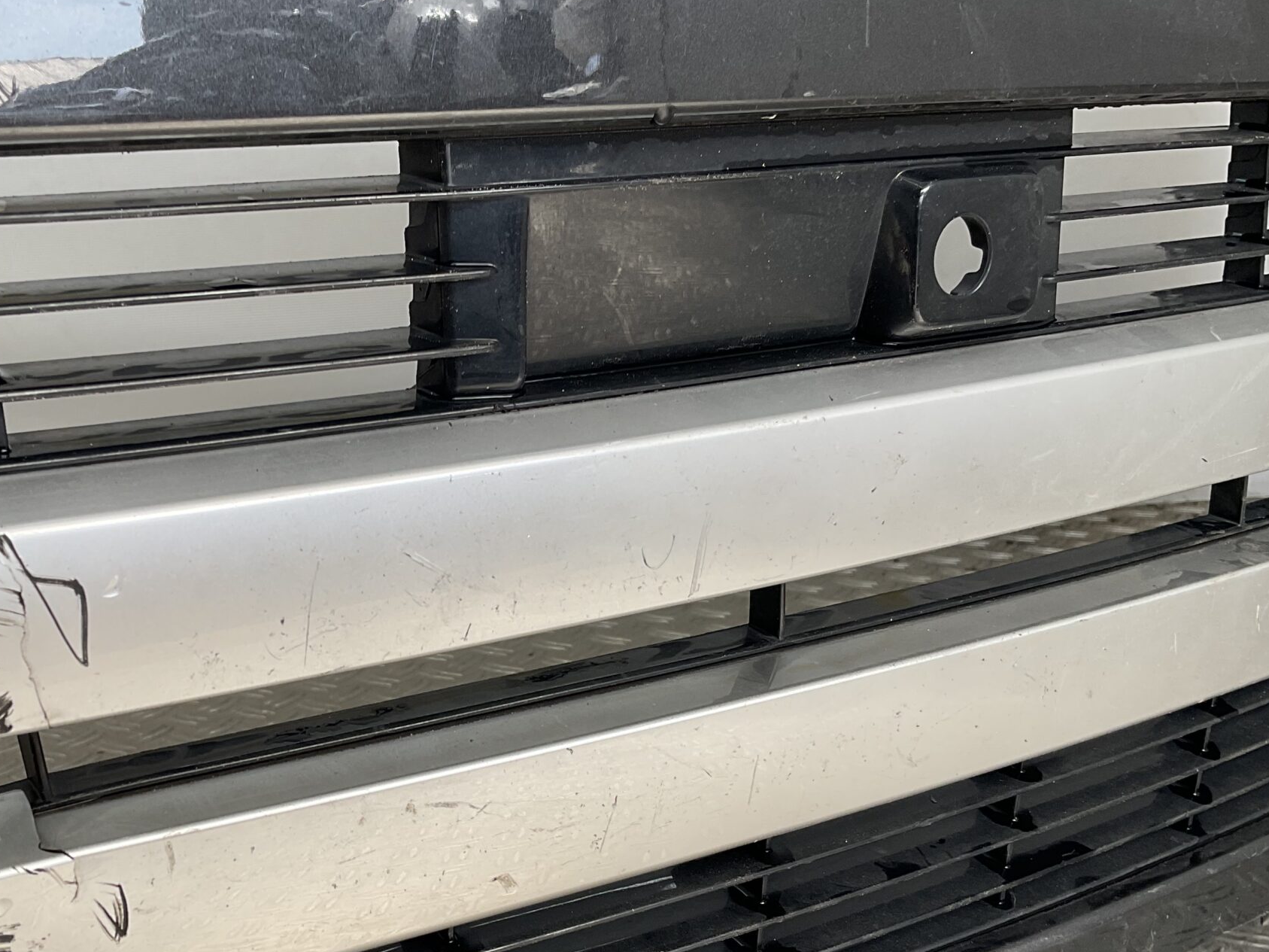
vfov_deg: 32.5
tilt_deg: -18.6
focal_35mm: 44
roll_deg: +1.5
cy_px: 652
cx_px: 448
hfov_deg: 42.5
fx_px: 1613
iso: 16
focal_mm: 3
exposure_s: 1/327
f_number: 1.8
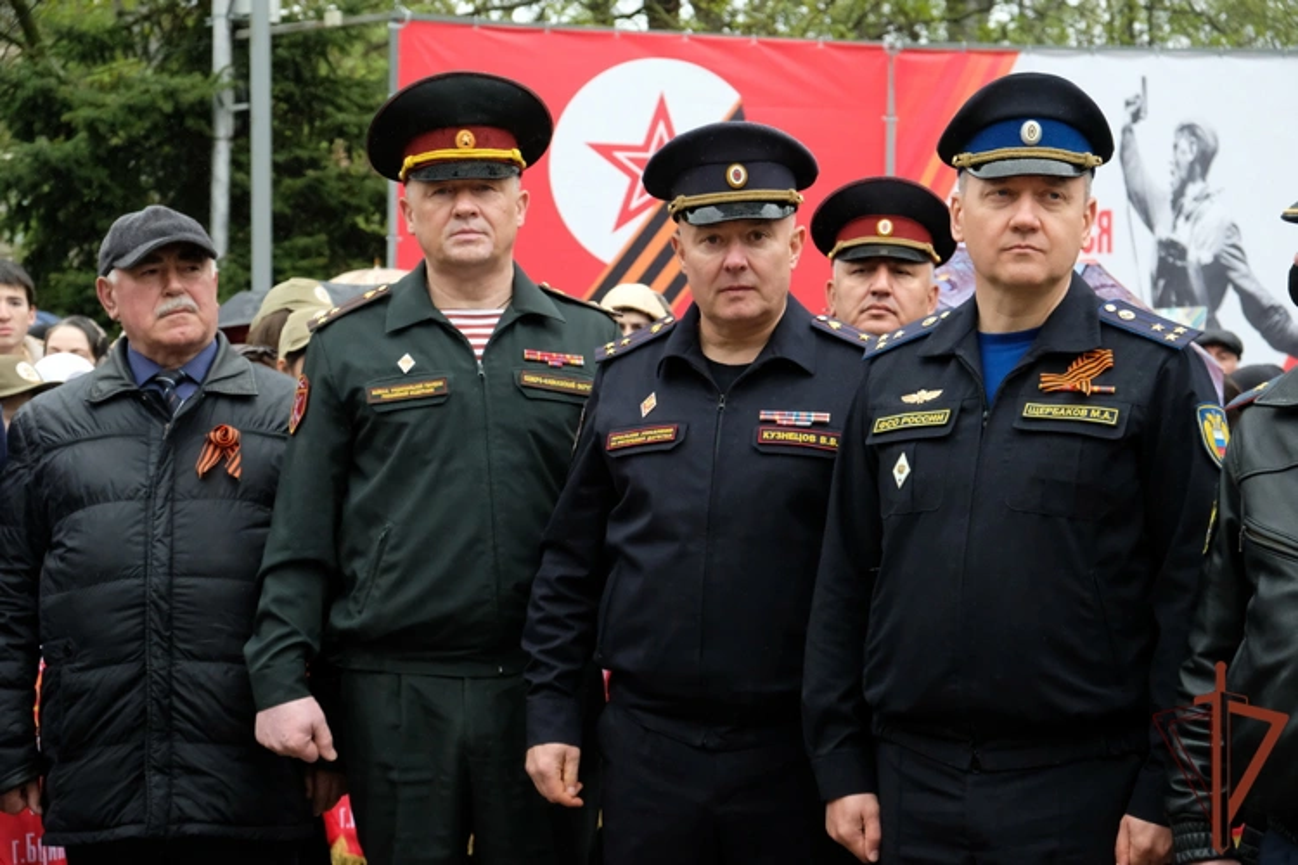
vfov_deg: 19.7
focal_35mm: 69
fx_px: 2488
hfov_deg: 29.2
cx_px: 649
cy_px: 432
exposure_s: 1/1500
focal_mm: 46.3
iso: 4000
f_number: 5.6
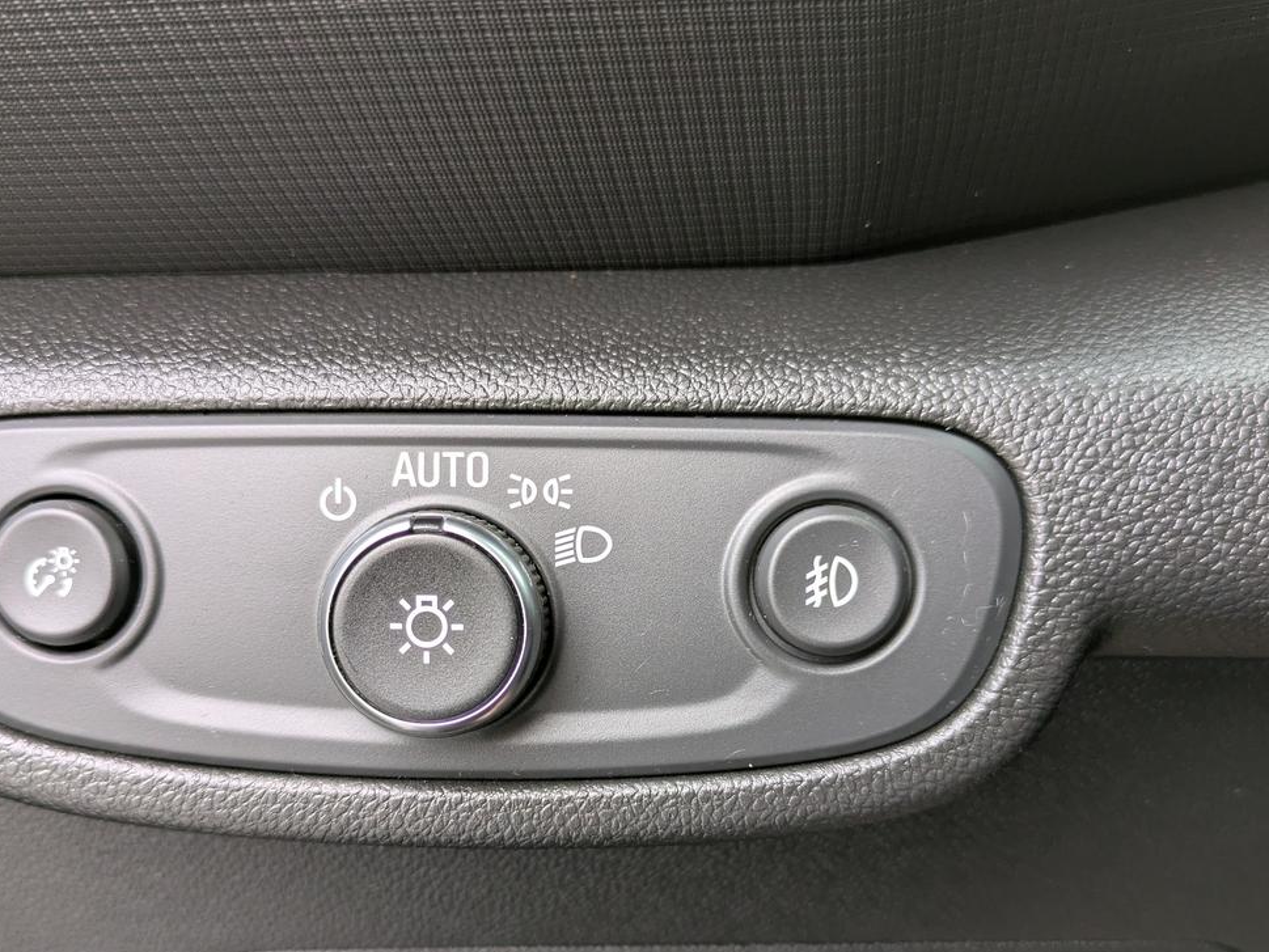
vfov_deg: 42.6
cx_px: 619
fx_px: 1210
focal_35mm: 33
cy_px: 605
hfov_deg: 55.3
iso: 229
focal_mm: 5.43
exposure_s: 1/100
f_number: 1.89
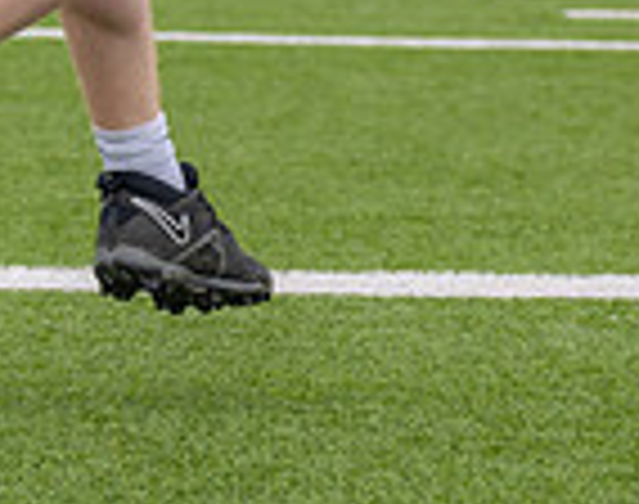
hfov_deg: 5.0
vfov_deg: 3.9
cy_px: -504
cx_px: 211
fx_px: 7298
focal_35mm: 388
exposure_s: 1/2000
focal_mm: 70
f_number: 2.8
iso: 100
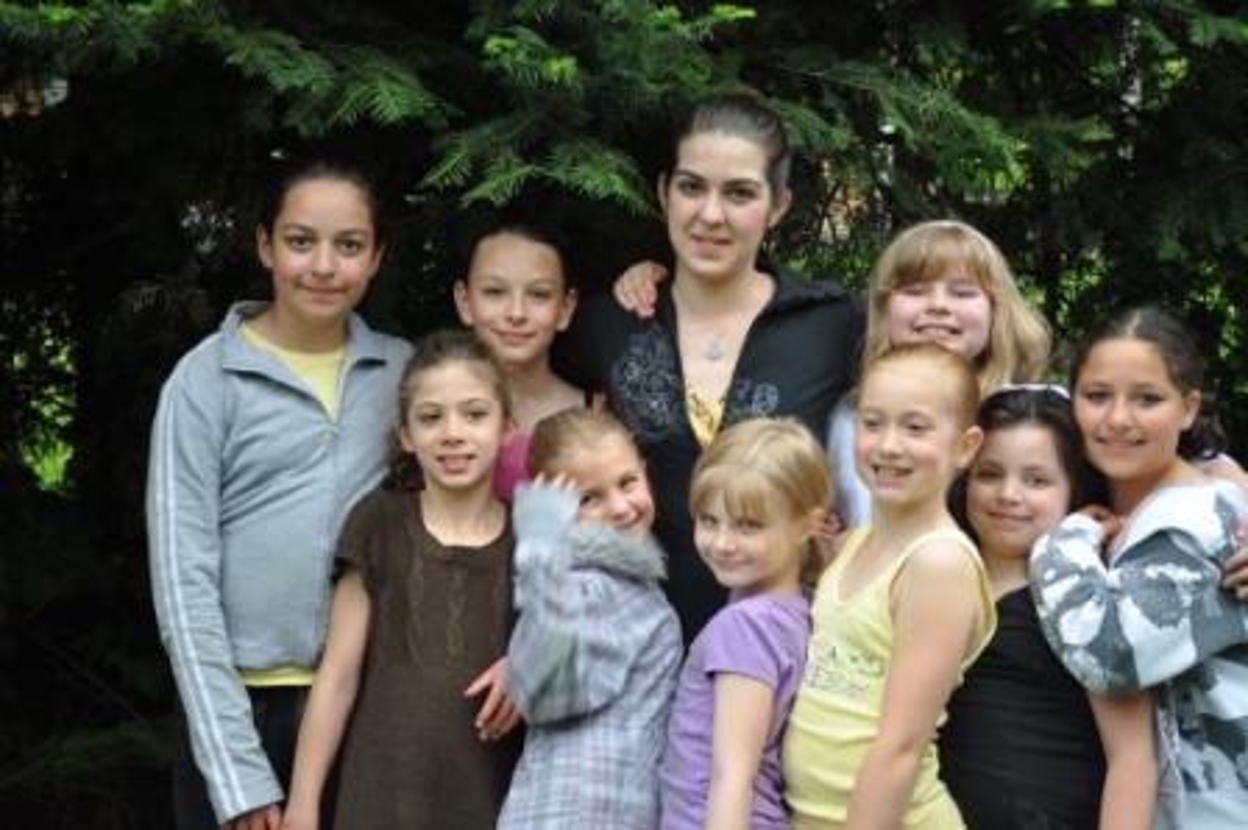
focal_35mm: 72
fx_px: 2494
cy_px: 415
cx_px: 624
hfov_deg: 28.1
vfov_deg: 18.9
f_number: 5.3
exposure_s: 1/60
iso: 450
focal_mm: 48
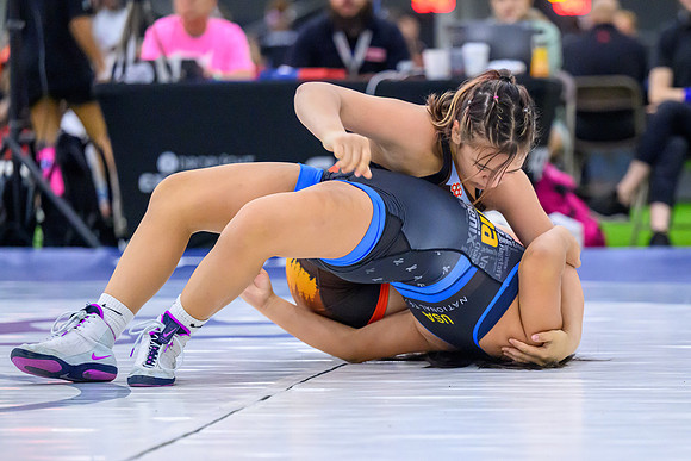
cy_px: 308
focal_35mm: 184
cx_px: 453
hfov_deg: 11.2
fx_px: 3529
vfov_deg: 7.5
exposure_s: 1/640
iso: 8000
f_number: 2.8
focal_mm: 135
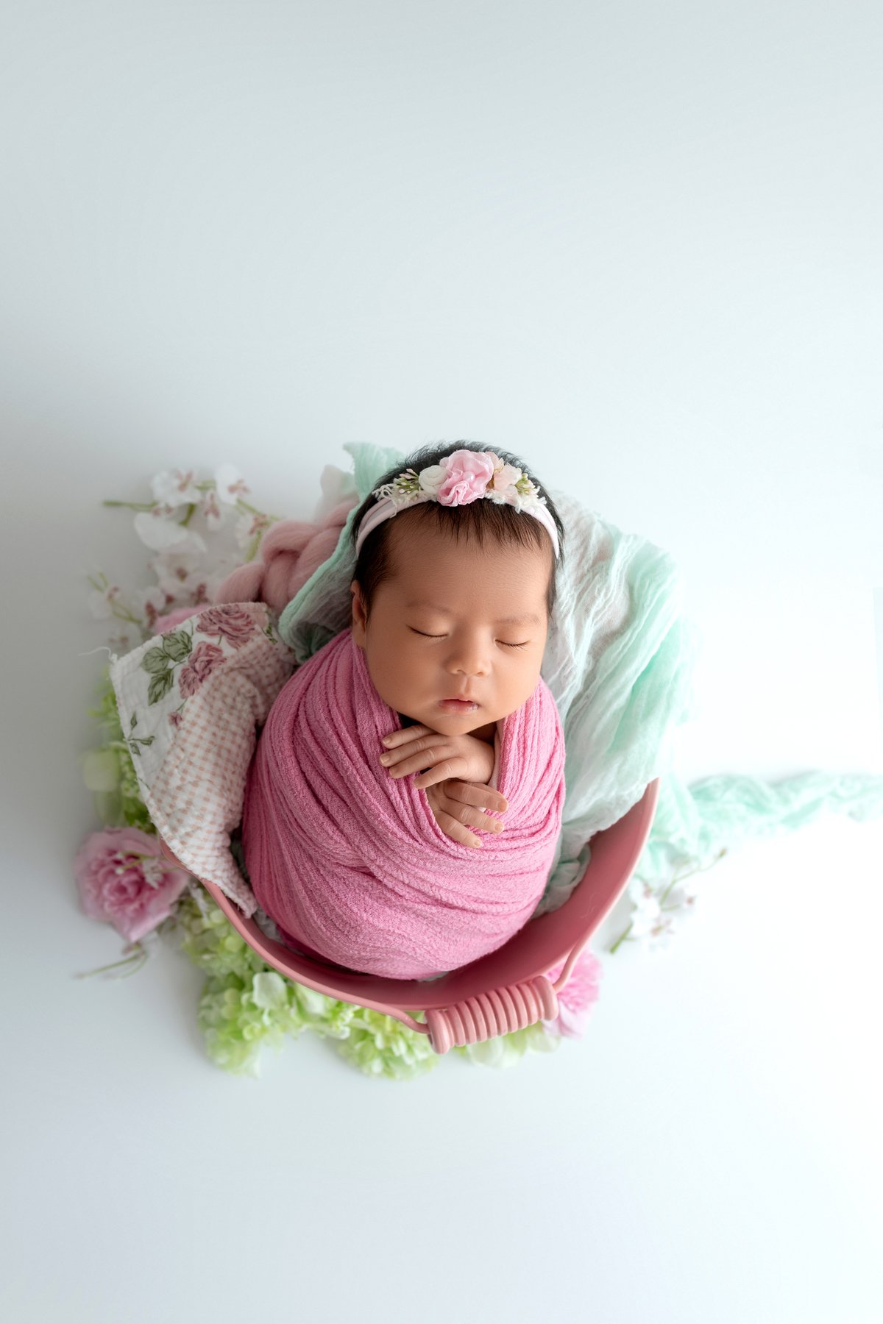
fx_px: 1030
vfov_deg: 65.5
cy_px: 662
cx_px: 442
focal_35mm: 28
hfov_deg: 46.4
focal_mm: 28
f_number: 4.5
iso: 100
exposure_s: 1/160
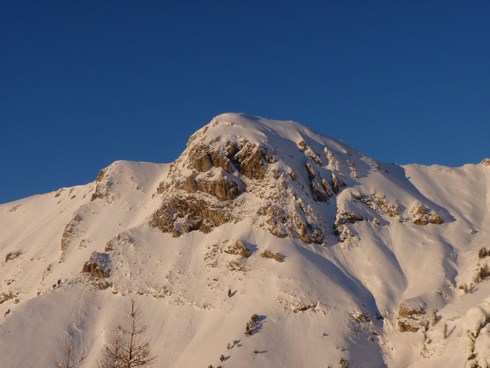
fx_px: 948
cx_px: 245
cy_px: 184
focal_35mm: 67
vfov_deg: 21.9
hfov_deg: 29.0
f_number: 5.6
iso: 80
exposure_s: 1/320
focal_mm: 11.9
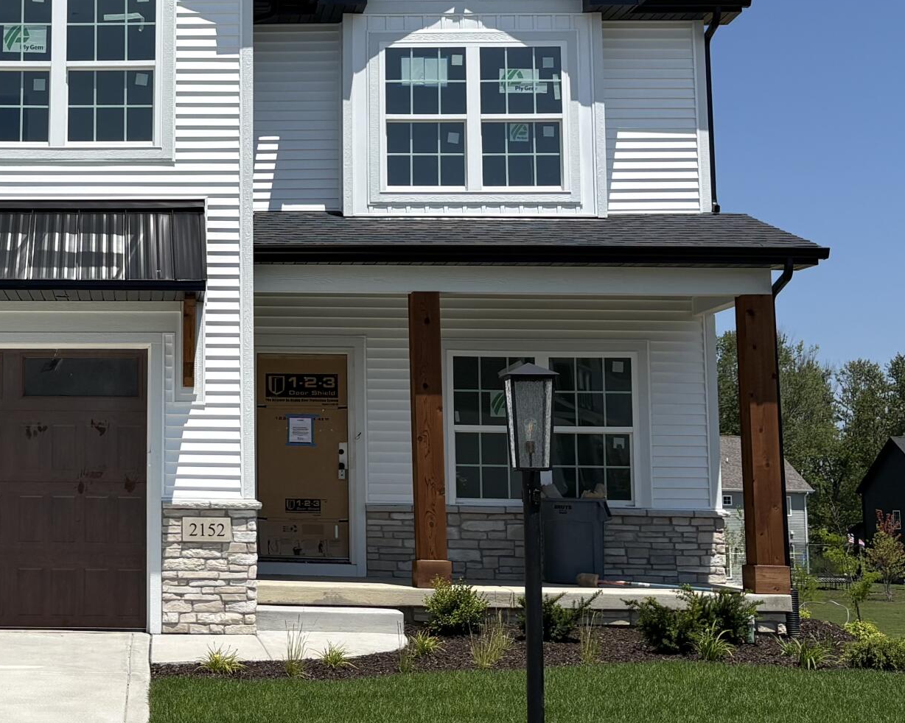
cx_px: 70
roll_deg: -0.9
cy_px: 282
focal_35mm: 62
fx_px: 1660
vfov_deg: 24.5
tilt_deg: +7.1
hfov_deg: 29.1
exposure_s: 1/6329
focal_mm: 5.96
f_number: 1.6
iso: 50
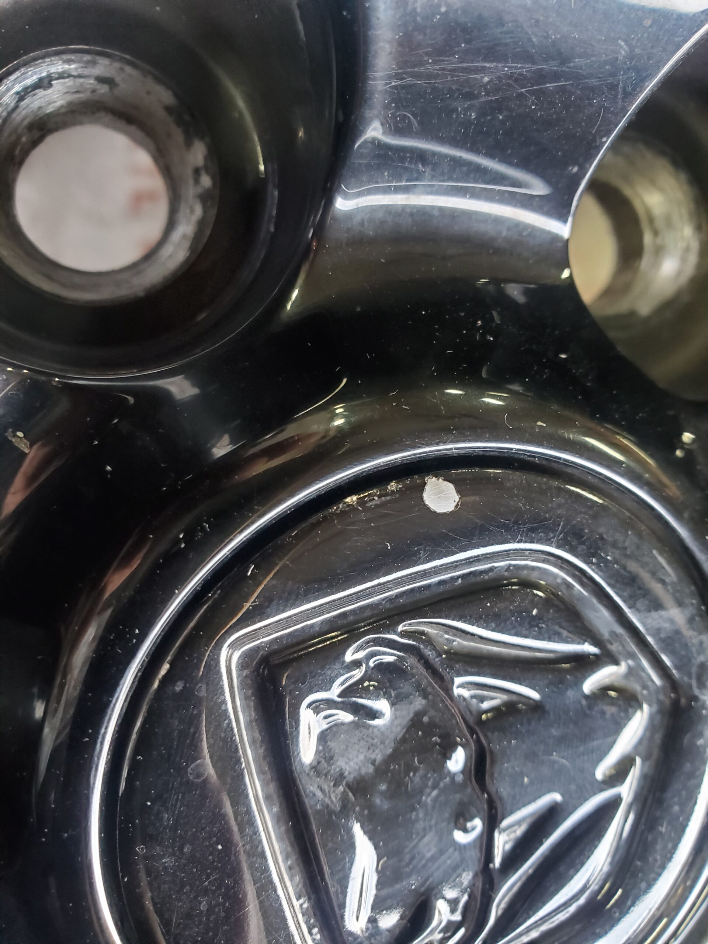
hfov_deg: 53.1
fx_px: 709
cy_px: 472
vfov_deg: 67.3
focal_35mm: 26
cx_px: 354
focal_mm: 4.3
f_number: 2.4
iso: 500
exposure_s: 1/40
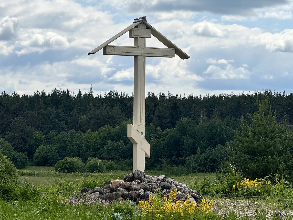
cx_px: 146
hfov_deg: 16.4
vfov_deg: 12.3
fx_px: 1016
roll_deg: -0.6
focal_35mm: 120
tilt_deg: +3.2
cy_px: 110
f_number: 2.8
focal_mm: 15.66
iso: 50
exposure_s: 1/3509
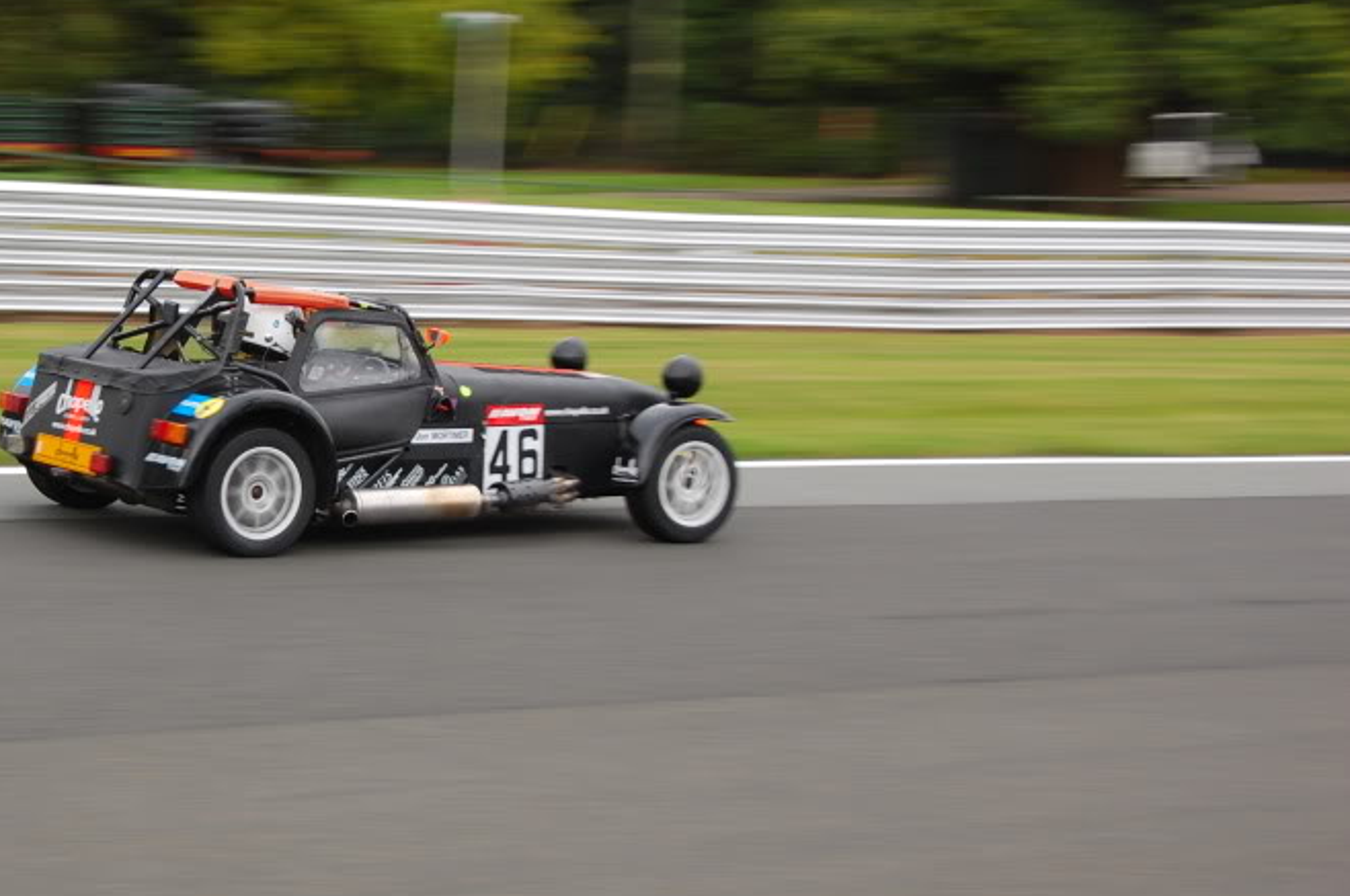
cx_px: 325
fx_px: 3146
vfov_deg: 16.2
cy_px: 394
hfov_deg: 23.9
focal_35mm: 84
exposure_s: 1/160
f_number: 5.6
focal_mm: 36
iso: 200
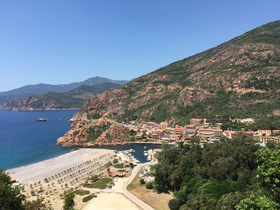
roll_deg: +0.0
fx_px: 235
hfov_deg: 61.7
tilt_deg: -1.4
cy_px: 105
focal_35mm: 29
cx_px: 140
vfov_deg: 48.2
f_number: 2.2
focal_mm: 4.15
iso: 32
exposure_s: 1/1647
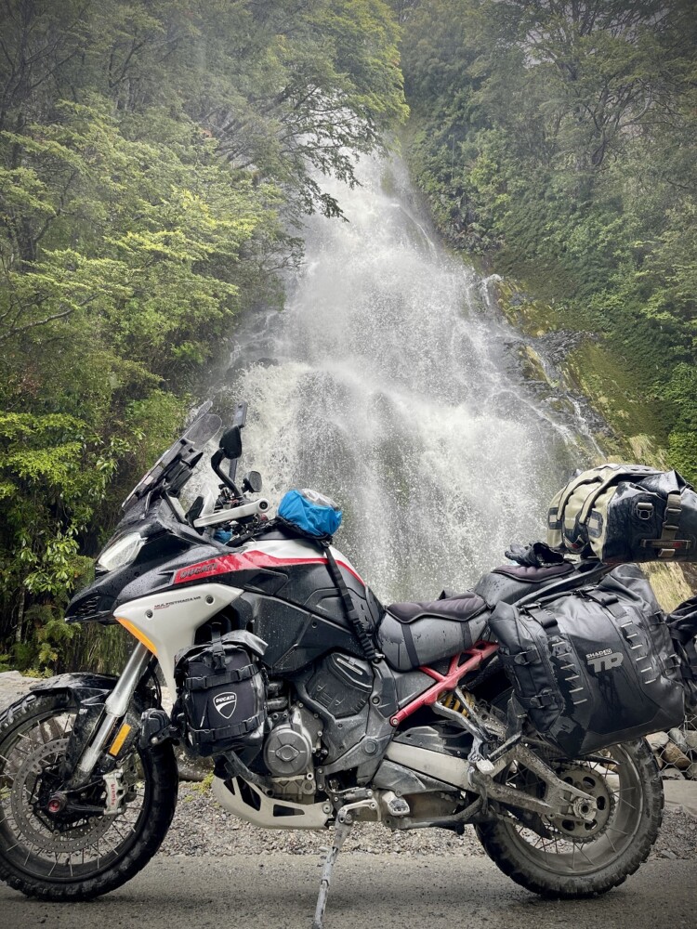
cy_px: 464
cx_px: 348
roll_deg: -1.8
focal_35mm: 25
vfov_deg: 69.4
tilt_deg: +16.2
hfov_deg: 54.9
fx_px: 671
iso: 32
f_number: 1.6
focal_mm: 5.1
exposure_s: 1/188
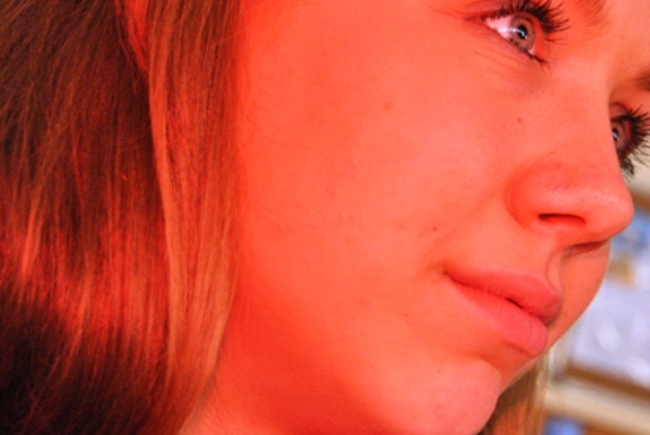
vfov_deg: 13.8
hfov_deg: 20.6
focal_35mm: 99
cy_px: 101
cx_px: 385
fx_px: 1790
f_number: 4.5
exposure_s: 1/60
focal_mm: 34
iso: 800
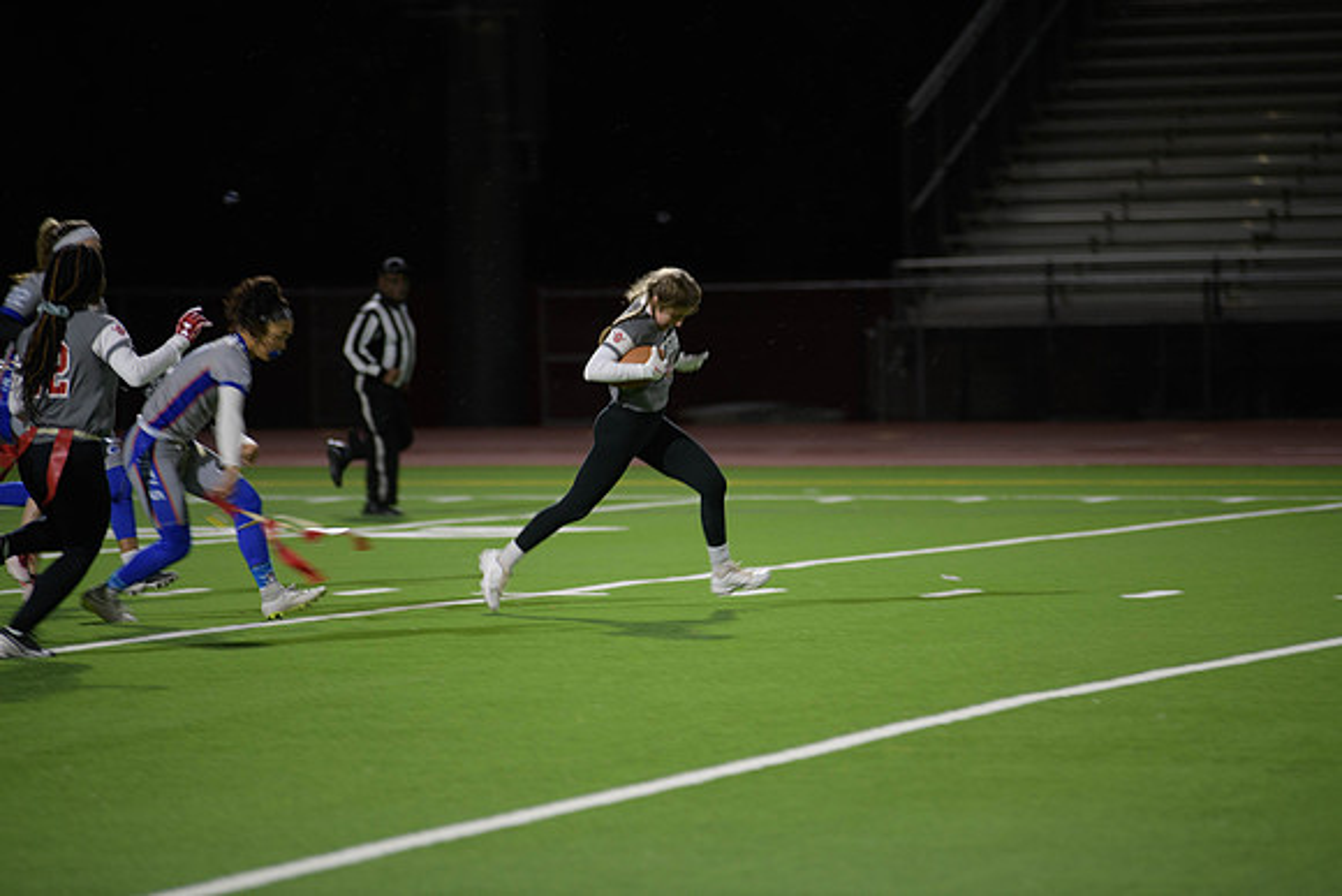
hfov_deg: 10.3
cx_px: 671
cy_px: 448
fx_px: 7457
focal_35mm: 200
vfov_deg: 6.9
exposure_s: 1/200
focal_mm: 200
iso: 900
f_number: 2.8
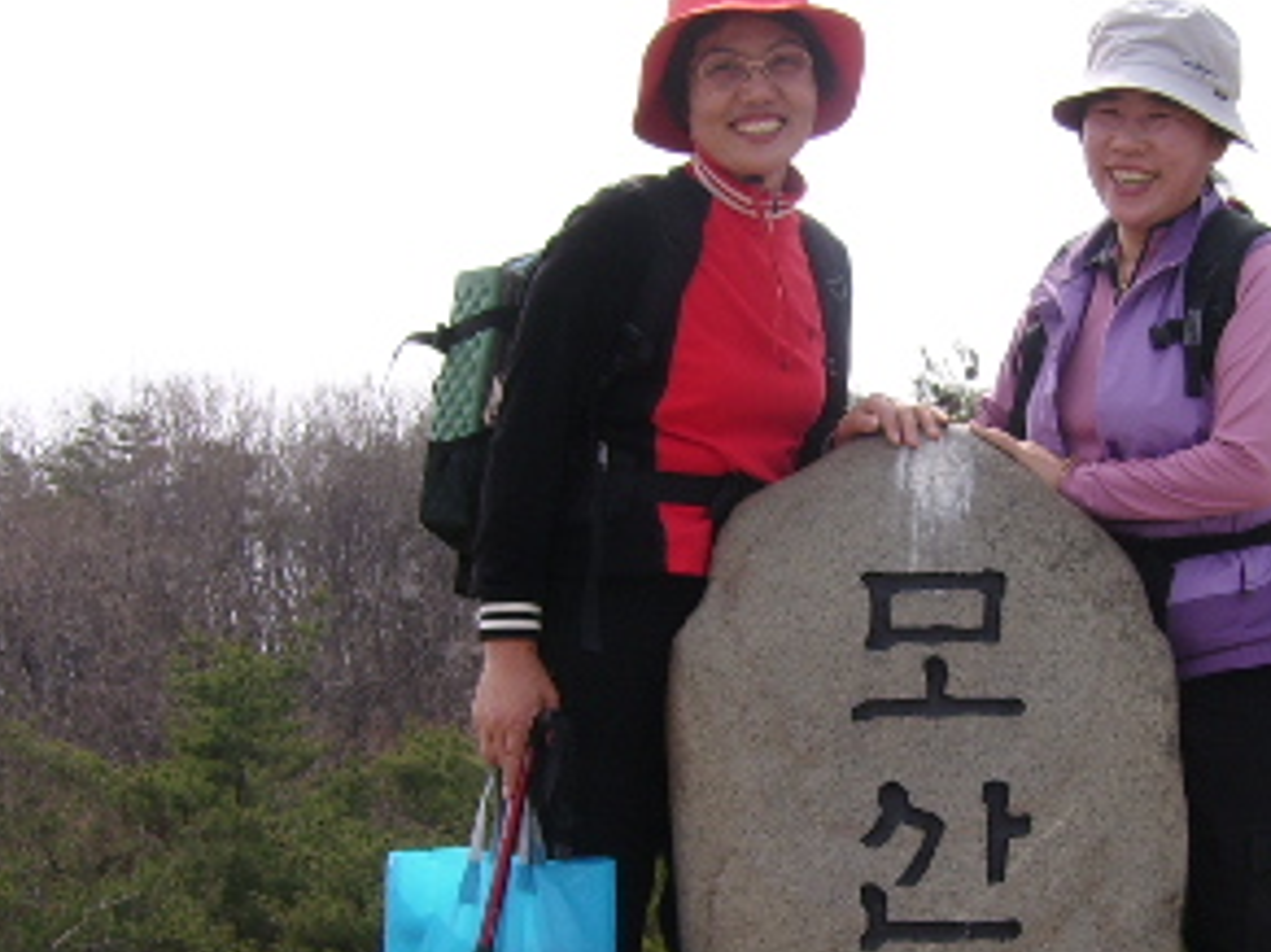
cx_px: 965
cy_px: 624
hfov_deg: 25.0
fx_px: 2826
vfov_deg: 19.1
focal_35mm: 77
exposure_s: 1/250
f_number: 5.8
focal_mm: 5.95
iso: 50
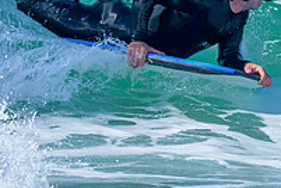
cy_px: -56
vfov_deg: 0.5
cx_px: 259
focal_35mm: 2845
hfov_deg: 0.7
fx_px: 22205
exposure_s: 1/2000
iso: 450
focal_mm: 800
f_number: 6.3
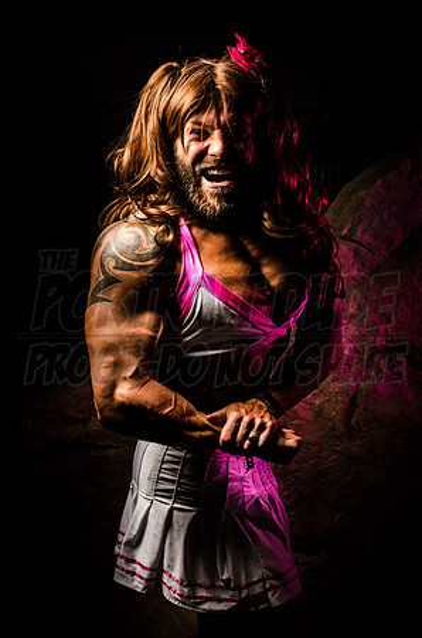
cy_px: 319
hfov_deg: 27.9
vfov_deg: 41.2
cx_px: 211
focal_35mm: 48
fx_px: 848
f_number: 22
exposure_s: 1/60
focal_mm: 32
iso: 200
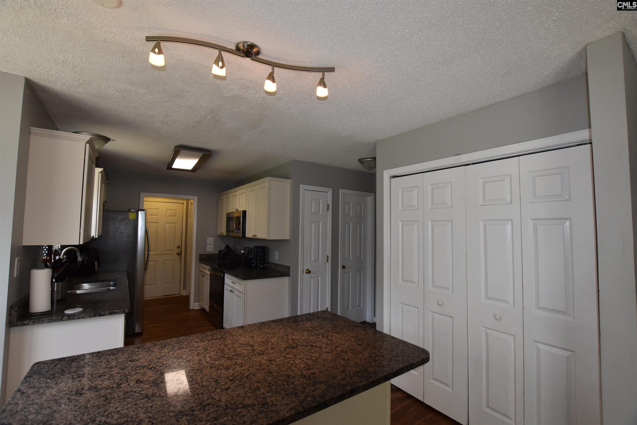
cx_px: 318
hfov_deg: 67.4
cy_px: 212
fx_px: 478
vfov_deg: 47.9
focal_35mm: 27
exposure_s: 1/200
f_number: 5
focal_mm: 18
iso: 500
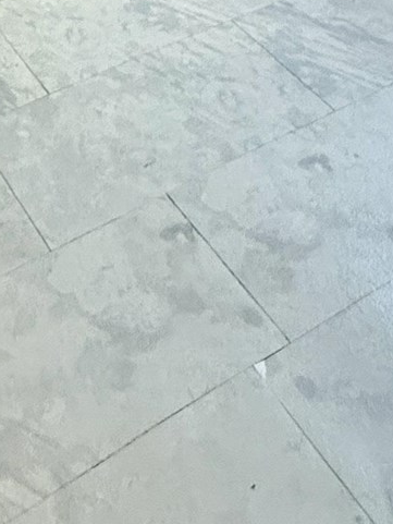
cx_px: 42
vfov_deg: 20.2
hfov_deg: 21.5
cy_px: -435
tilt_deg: -11.0
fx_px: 1014
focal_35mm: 67
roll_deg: +0.6
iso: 500
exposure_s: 1/60
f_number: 2.2
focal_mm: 2.22
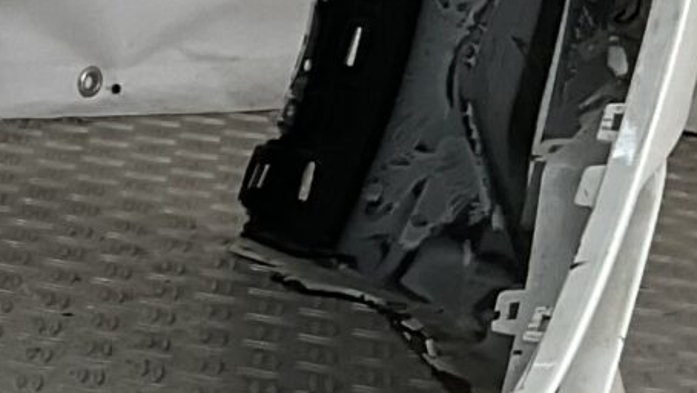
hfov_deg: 10.4
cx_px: -981
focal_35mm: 178
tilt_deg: -18.7
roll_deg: -5.9
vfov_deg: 6.8
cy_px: 387
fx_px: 3292
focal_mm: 3
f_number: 1.8
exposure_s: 1/409
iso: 16
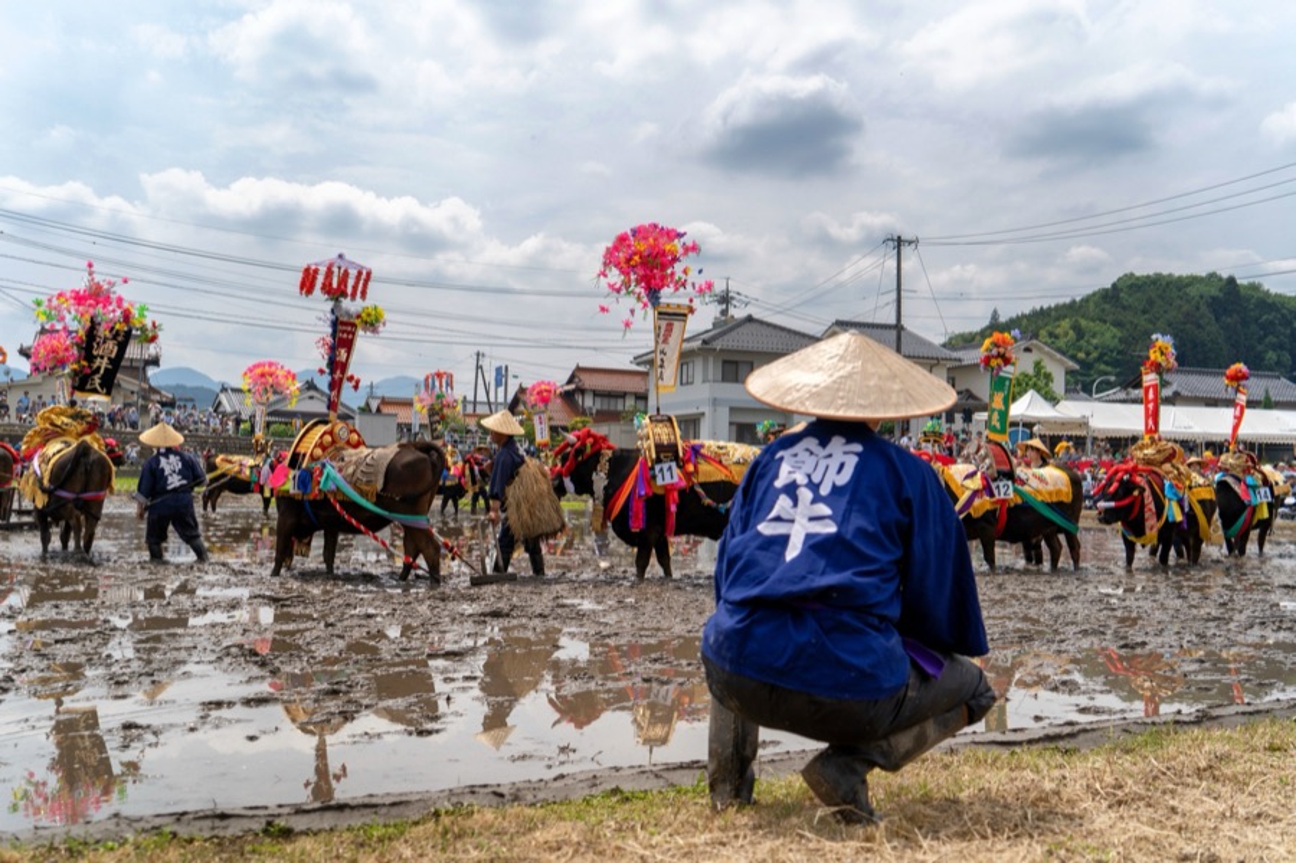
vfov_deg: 43.6
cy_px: 432
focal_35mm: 30
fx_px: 1079
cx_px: 648
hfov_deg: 62.0
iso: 100
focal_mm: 30
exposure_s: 1/1250
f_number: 4
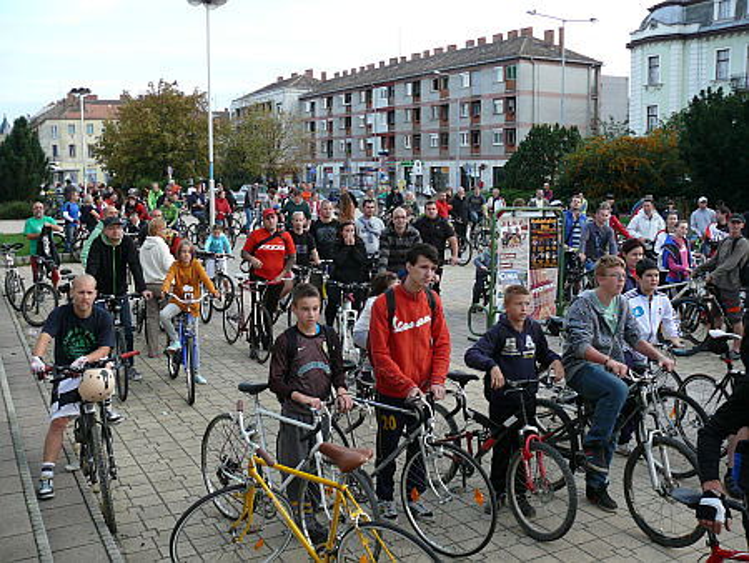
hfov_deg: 52.6
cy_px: 282
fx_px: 758
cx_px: 374
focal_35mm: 35
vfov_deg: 40.7
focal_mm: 7.4
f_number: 2.8
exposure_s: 1/100
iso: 100
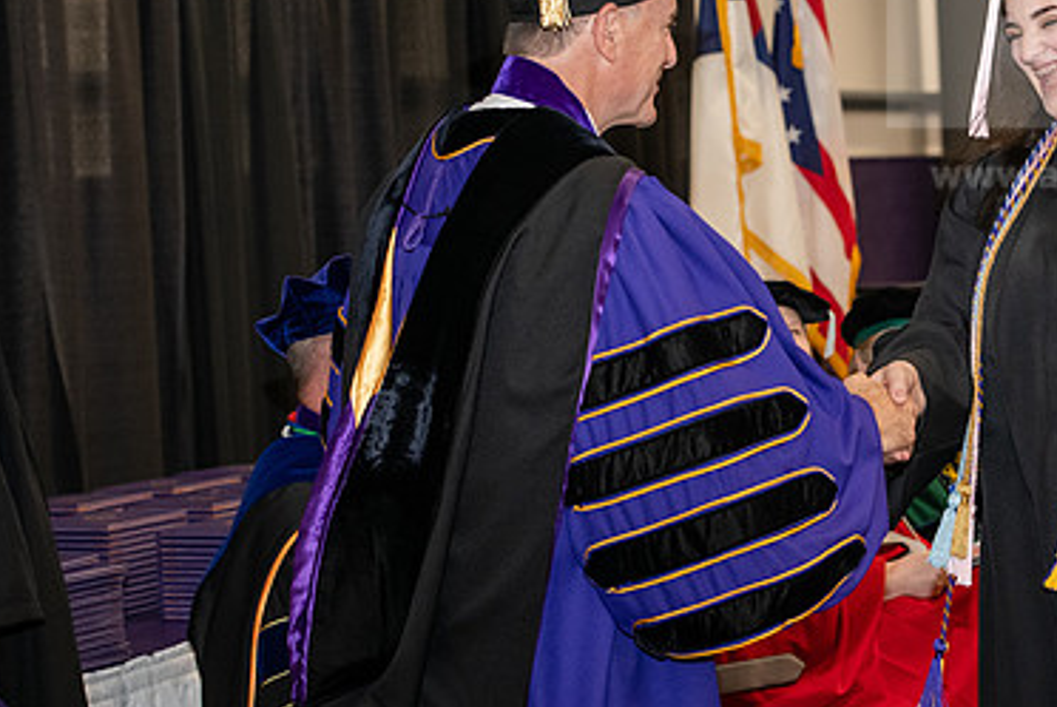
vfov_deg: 12.6
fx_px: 3204
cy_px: 234
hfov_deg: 18.6
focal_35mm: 109
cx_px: 801
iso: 2500
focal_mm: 70
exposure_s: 1/200
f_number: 5
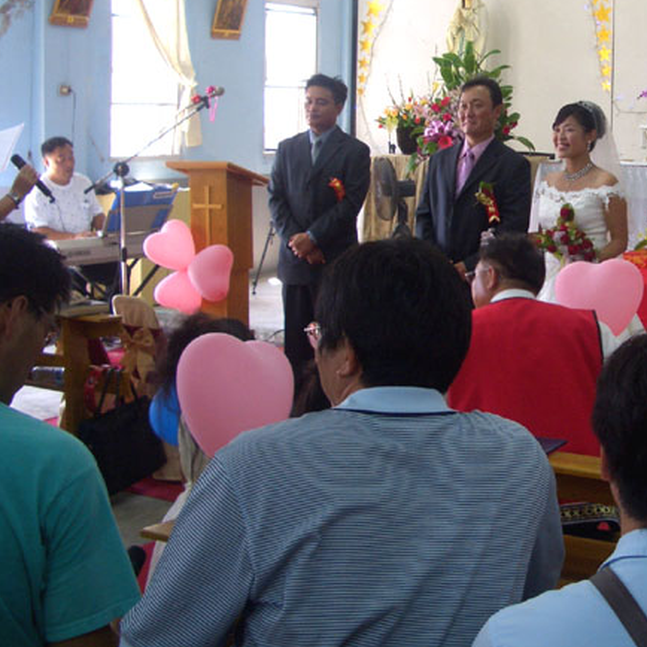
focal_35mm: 57
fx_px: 1205
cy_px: 210
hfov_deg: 28.8
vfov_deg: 29.8
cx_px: 584
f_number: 2.6
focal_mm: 5.8
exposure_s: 1/40
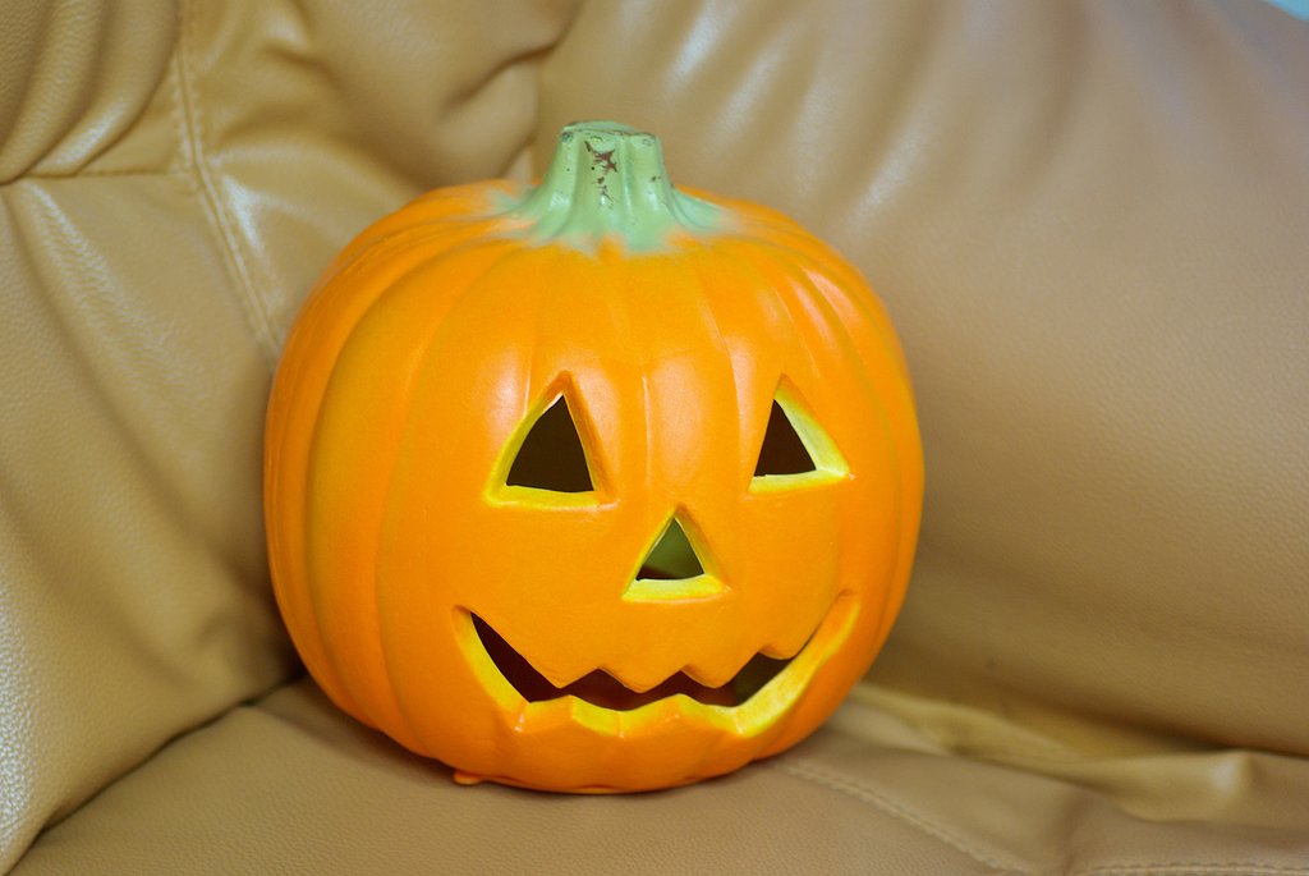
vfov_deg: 10.2
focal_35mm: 135
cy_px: 438
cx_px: 654
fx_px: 4914
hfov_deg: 15.2
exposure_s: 1/15
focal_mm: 90
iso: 400
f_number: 2.8
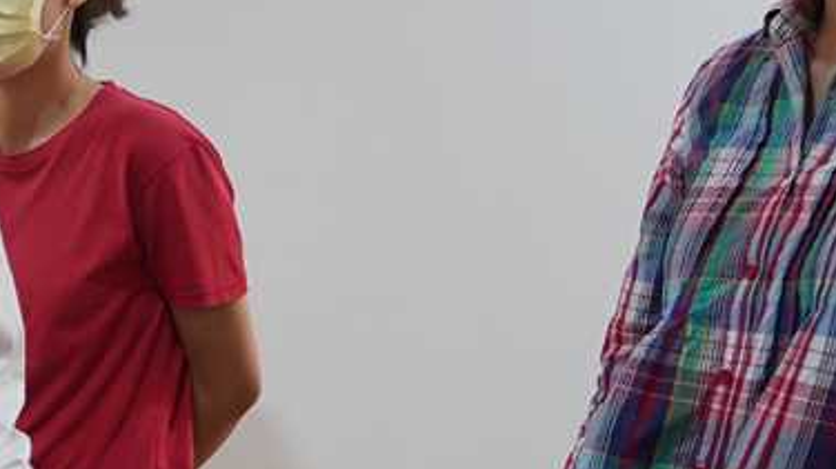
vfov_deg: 10.8
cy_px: 728
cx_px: -465
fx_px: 2371
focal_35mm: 107
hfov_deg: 17.7
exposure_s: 1/160
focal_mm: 30
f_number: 4
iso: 2500
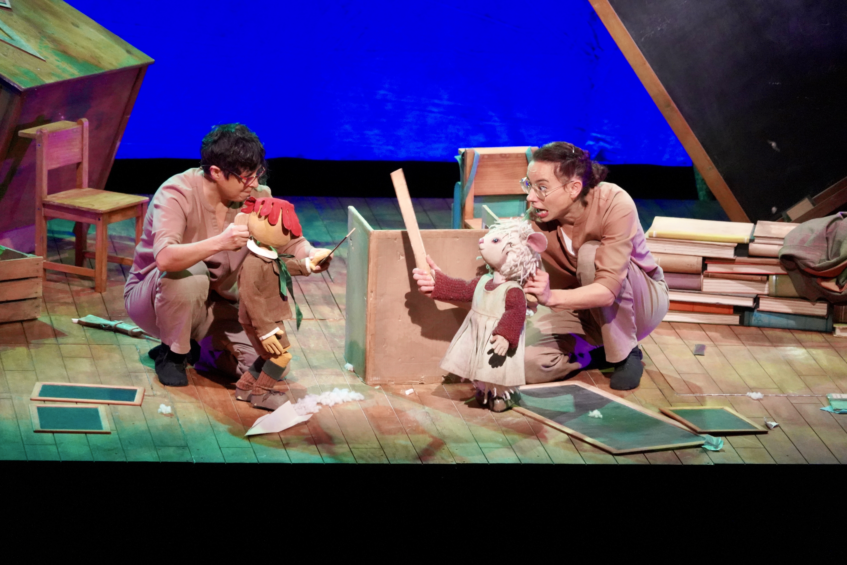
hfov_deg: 8.6
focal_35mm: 240
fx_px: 5646
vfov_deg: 5.7
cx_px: 424
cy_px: 282
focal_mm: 240
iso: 12800
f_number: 6.3
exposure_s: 1/200
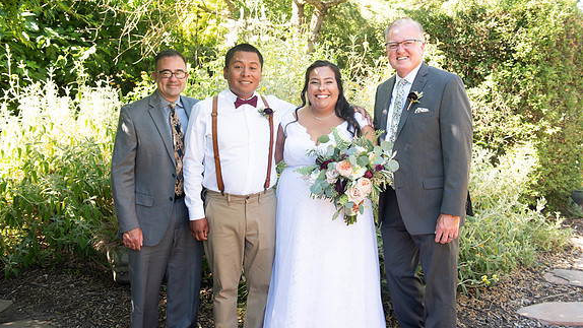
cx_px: 290
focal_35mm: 36
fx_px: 557
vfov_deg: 32.8
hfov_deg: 55.3
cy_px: 143
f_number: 4.5
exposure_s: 1/250
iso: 640
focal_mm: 34
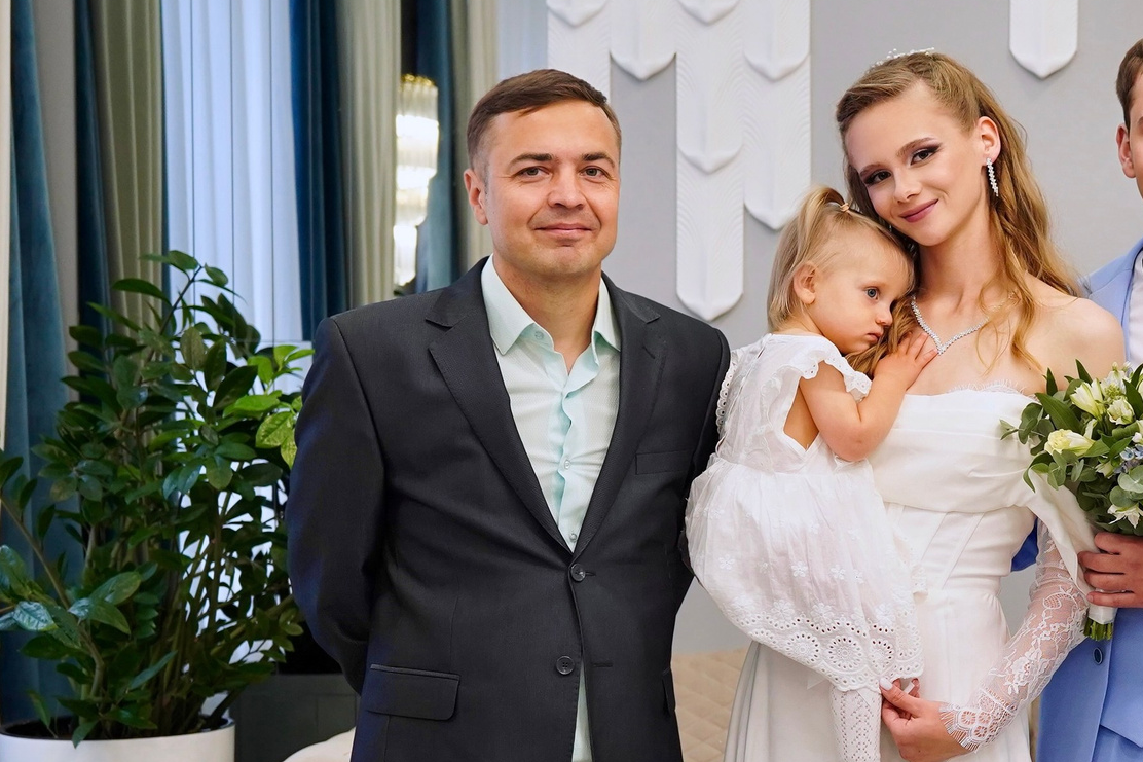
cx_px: 1058
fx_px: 2464
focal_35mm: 78
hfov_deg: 25.2
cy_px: 714
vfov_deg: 17.3
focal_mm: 33.7
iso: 1250
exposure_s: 1/250
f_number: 3.2
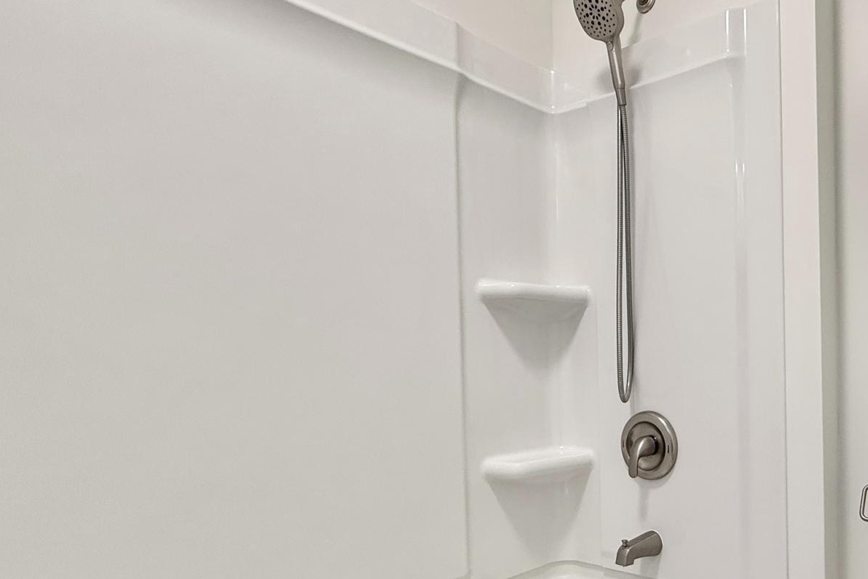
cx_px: 727
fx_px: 603
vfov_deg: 50.6
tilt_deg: +0.8
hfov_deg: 63.5
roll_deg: +1.1
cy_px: 375
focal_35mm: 25
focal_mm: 2.22
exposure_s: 1/120
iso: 160
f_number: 2.2
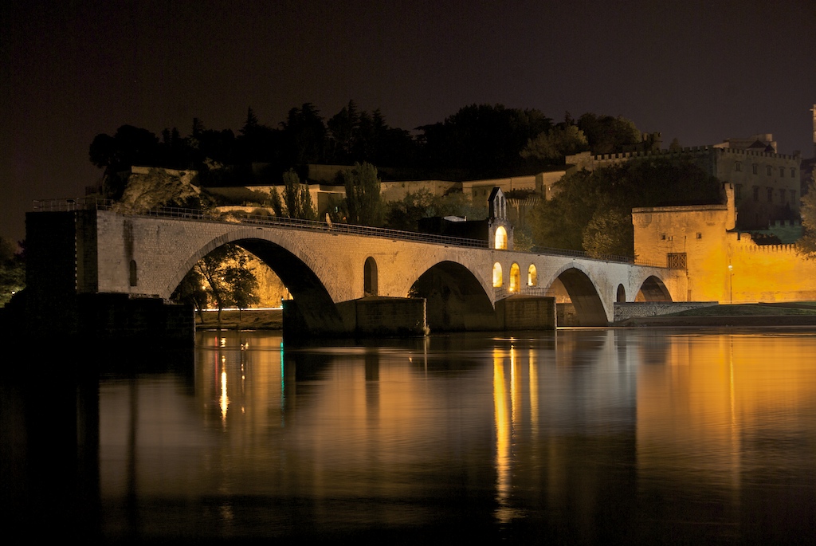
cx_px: 408
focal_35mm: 69
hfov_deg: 29.2
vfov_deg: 19.8
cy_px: 273
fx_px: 1566
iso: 100
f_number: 8
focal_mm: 46
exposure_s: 8
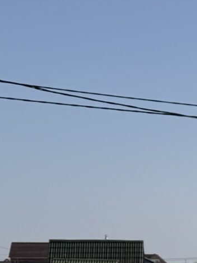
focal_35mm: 132
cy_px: 377
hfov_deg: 9.7
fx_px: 1001
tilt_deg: -5.8
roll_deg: +0.9
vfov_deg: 14.1
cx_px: 505
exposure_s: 1/6711
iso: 80
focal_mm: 6.76
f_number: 1.78
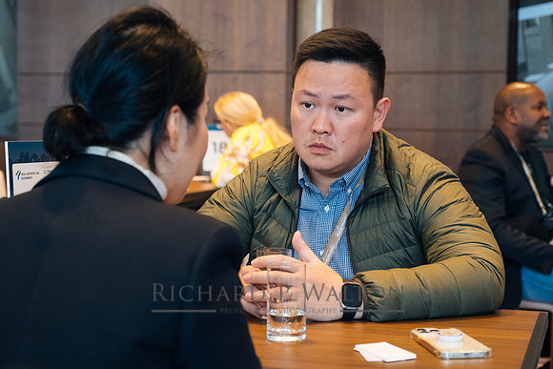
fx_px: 1014
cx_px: 276
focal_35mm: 66
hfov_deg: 30.5
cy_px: 184
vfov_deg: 20.6
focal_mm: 44.1
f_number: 3.2
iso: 1600
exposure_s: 1/250
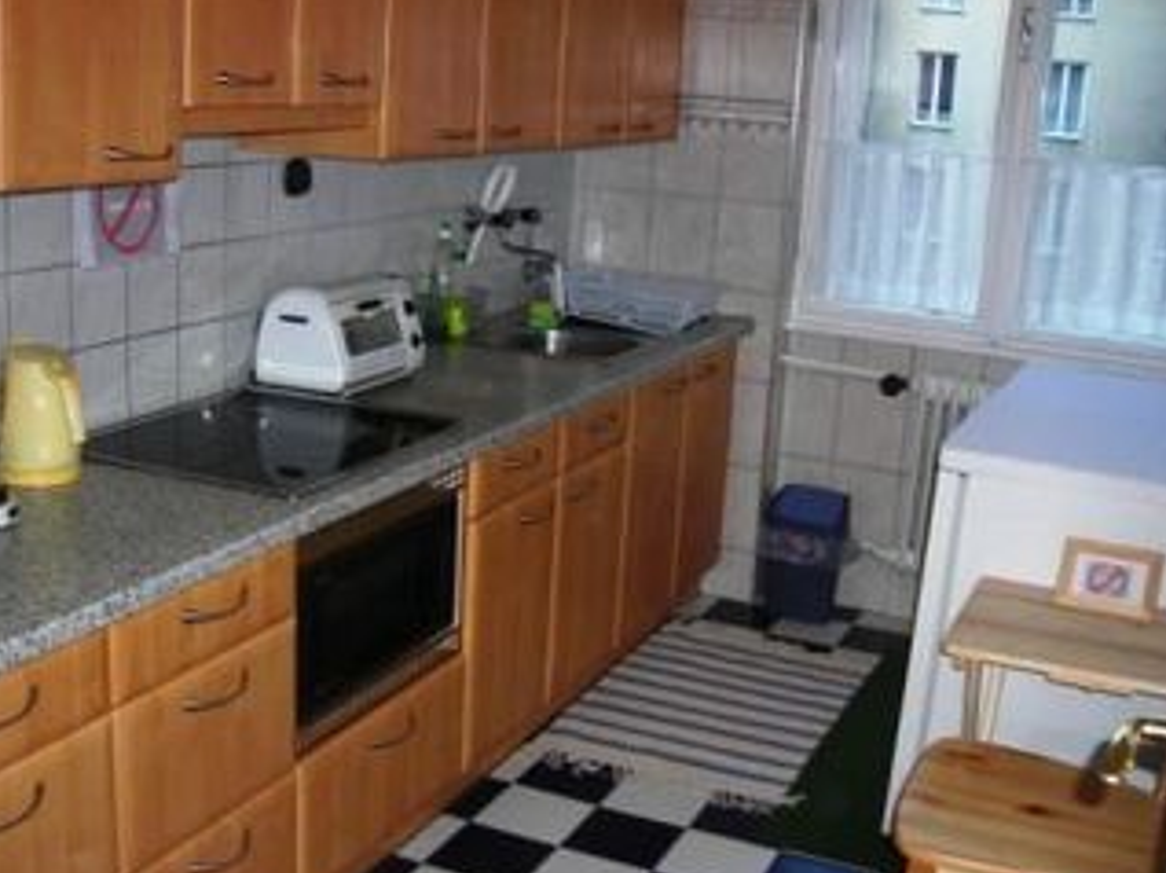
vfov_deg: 32.8
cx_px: 521
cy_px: 484
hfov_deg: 42.9
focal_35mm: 44
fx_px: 1481
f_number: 3.2
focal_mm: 6.3
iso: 60
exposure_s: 1/60.1
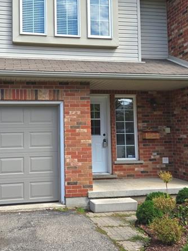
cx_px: 62
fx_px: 290
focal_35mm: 40
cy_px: 107
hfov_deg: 35.6
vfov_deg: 46.7
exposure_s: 1/1076
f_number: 1.8
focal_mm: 5.4
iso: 25
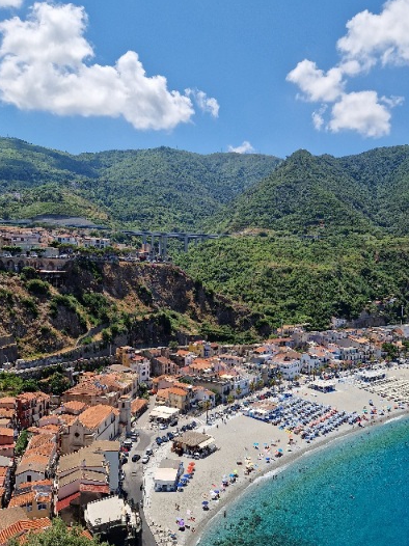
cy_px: 310
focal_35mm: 28
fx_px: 441
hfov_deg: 49.5
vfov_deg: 63.2
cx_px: 236
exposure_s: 1/2500
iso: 50
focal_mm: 5.4
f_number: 1.8
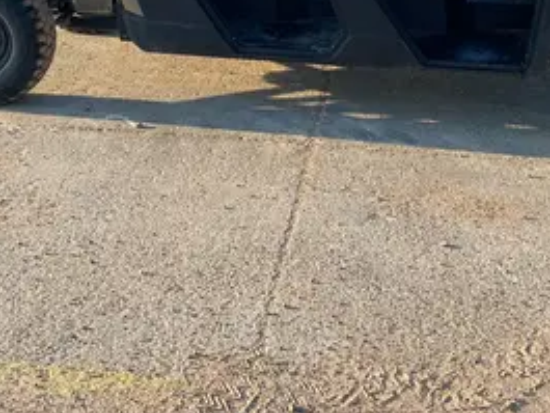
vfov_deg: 25.7
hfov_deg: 35.5
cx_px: 278
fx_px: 858
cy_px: 1
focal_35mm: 54
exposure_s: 1/1053
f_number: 1.8
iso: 32
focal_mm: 4.25
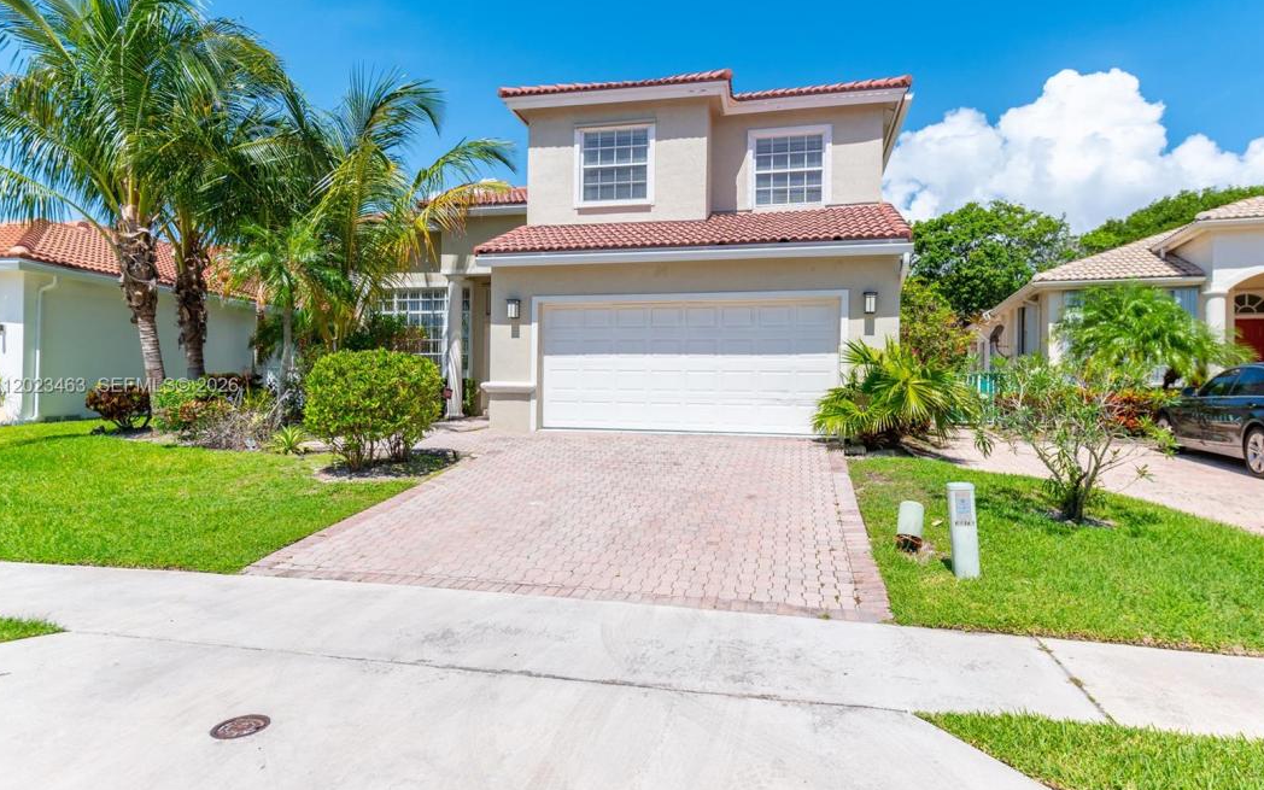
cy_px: 387
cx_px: 639
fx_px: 689
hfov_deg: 85.1
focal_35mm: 20
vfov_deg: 59.6
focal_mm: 19
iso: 320
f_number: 7.1
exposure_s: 1/2000
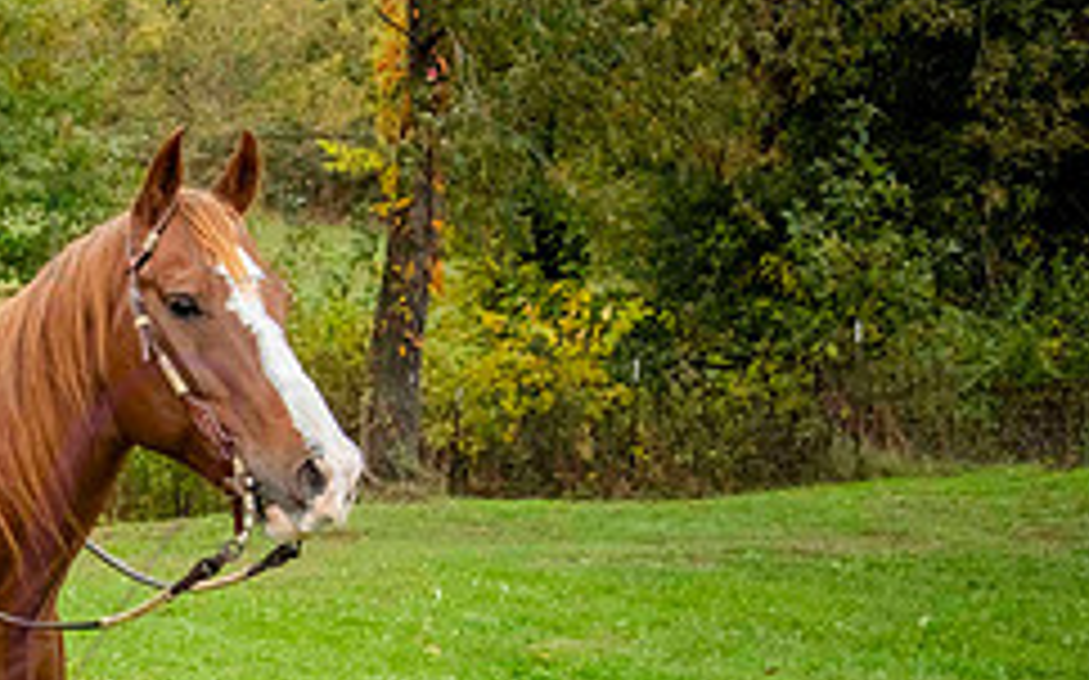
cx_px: -126
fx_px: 2759
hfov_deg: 21.2
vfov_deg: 14.0
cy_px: 448
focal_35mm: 93
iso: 1250
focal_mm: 38
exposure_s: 1/400
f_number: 8
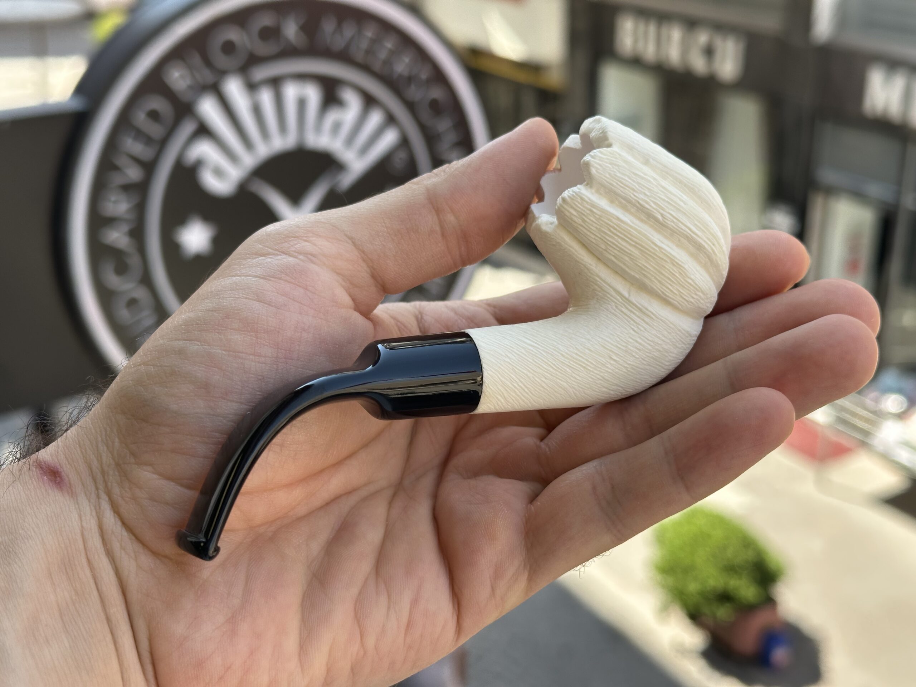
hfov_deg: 39.7
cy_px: 344
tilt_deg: -22.3
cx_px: 458
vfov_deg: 30.3
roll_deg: +0.6
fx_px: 1270
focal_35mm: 48
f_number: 1.78
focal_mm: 6.86
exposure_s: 1/654
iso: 64
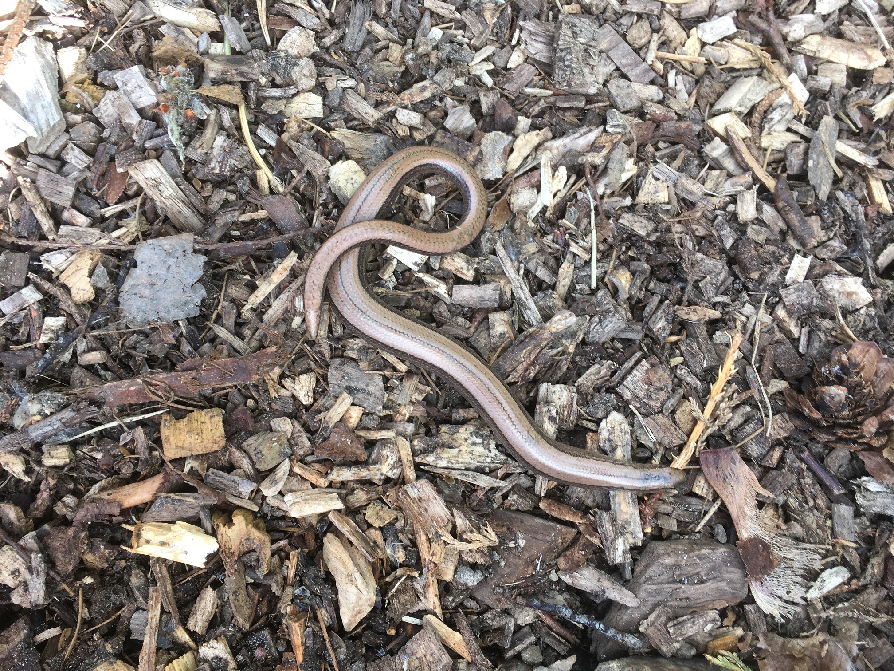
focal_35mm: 29
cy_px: 336
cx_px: 447
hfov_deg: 61.7
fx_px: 749
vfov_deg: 48.2
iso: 25
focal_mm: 4.15
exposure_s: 1/104
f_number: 2.2
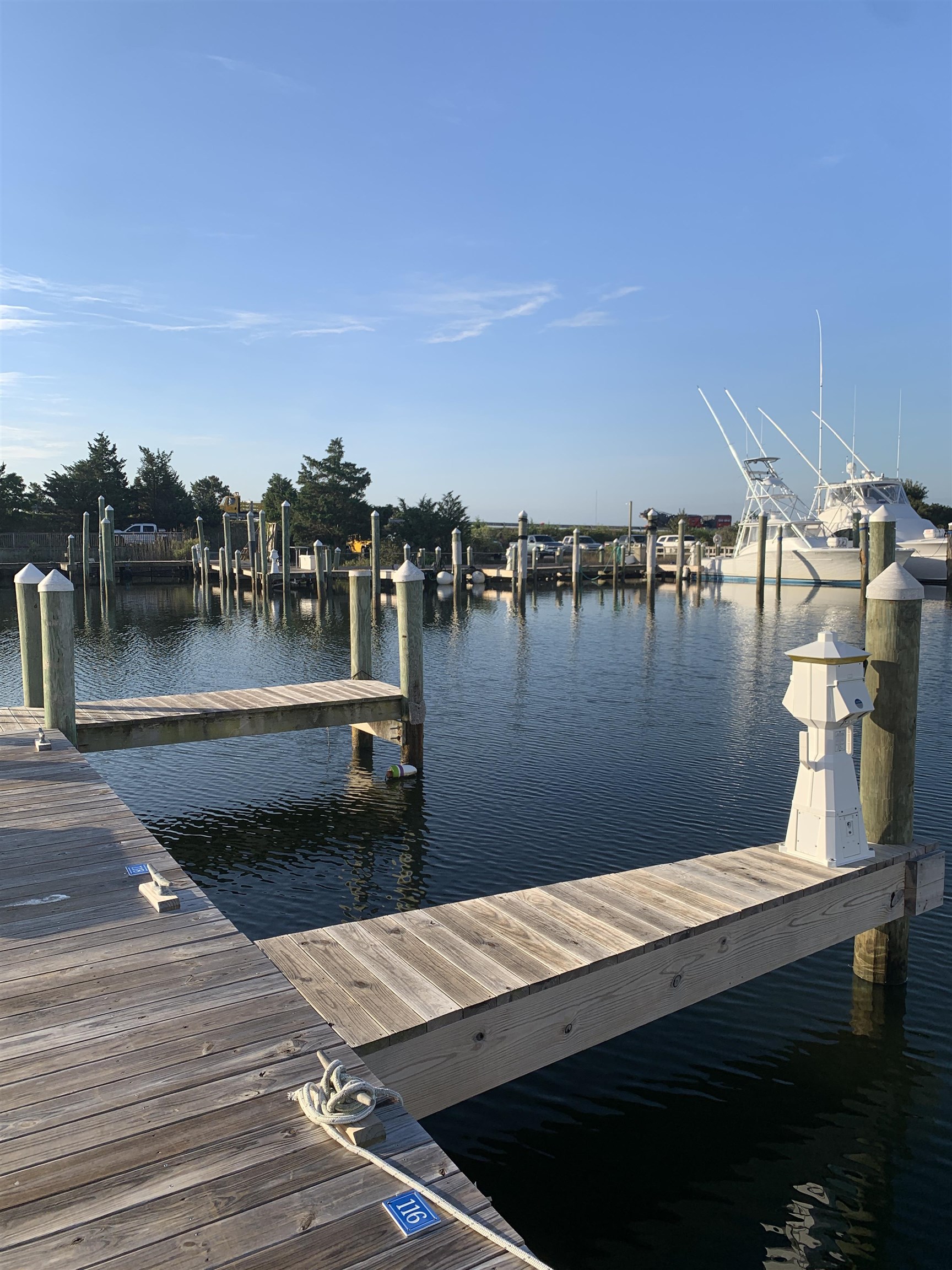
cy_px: 635
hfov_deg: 53.1
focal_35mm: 26
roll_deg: -0.9
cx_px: 476
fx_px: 953
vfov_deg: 67.3
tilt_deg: -5.5
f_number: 1.8
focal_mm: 4.25
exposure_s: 1/1634
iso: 25
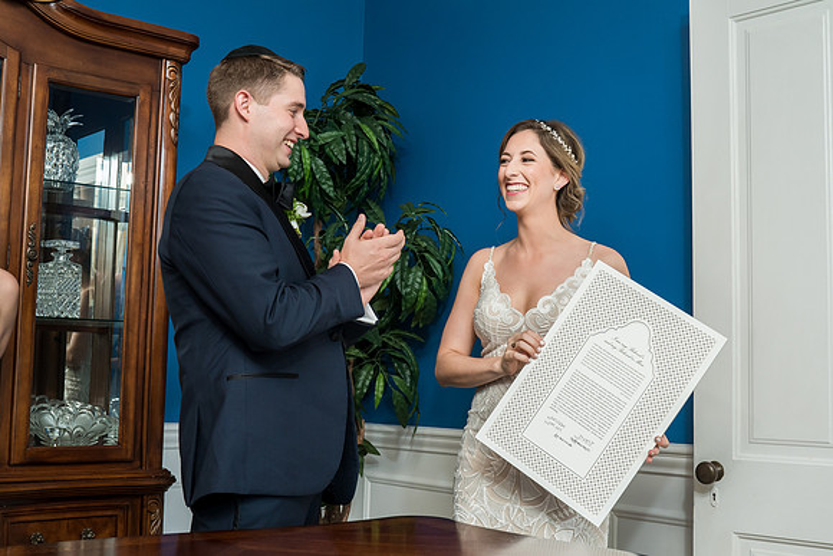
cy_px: 295
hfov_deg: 44.2
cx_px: 407
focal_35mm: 44
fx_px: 1024
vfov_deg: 30.3
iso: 1600
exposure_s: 1/200
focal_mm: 35
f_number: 5.6
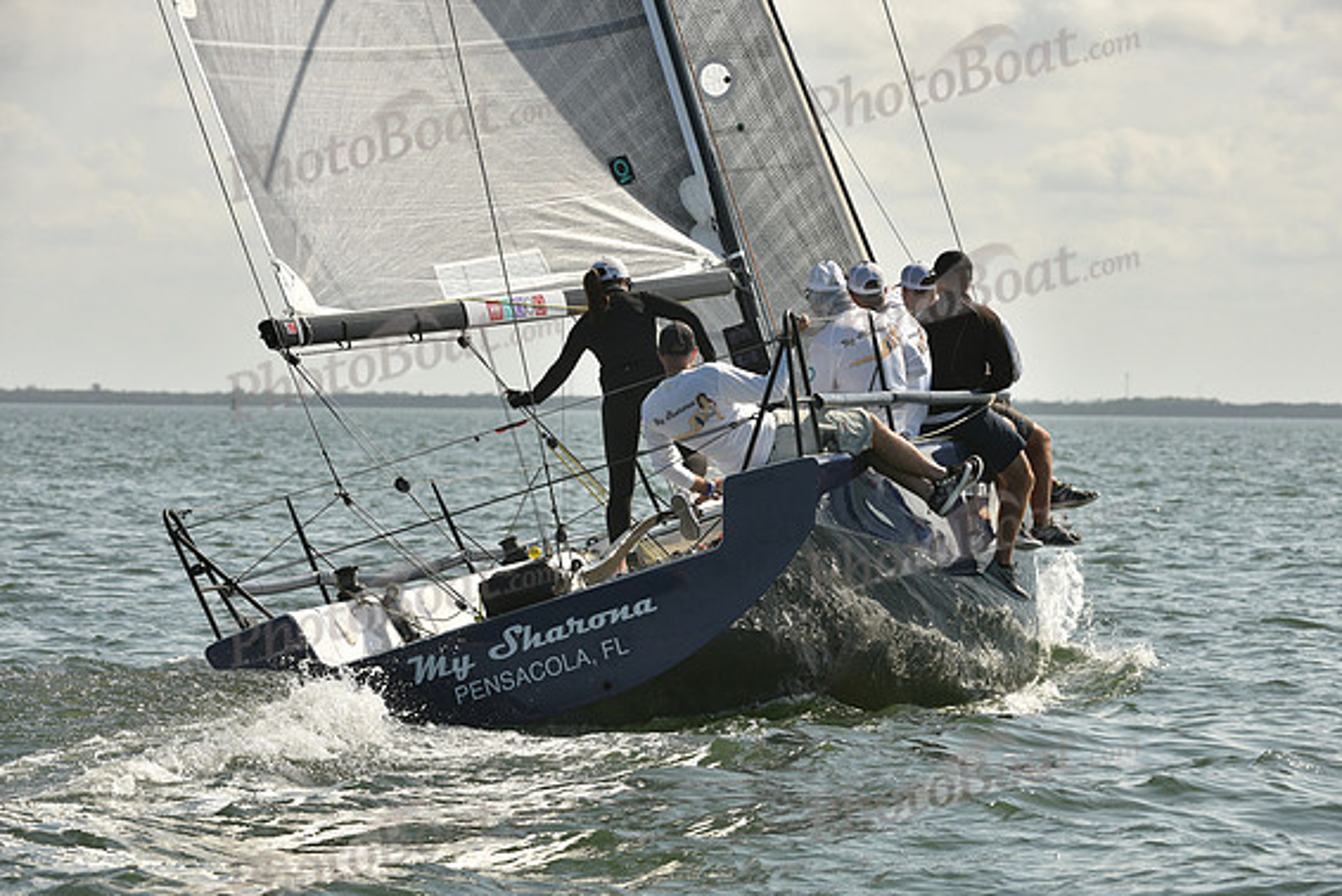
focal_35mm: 205
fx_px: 7646
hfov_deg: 10.0
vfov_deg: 6.7
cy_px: 449
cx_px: 685
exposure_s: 1/1250
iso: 400
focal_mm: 200
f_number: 8
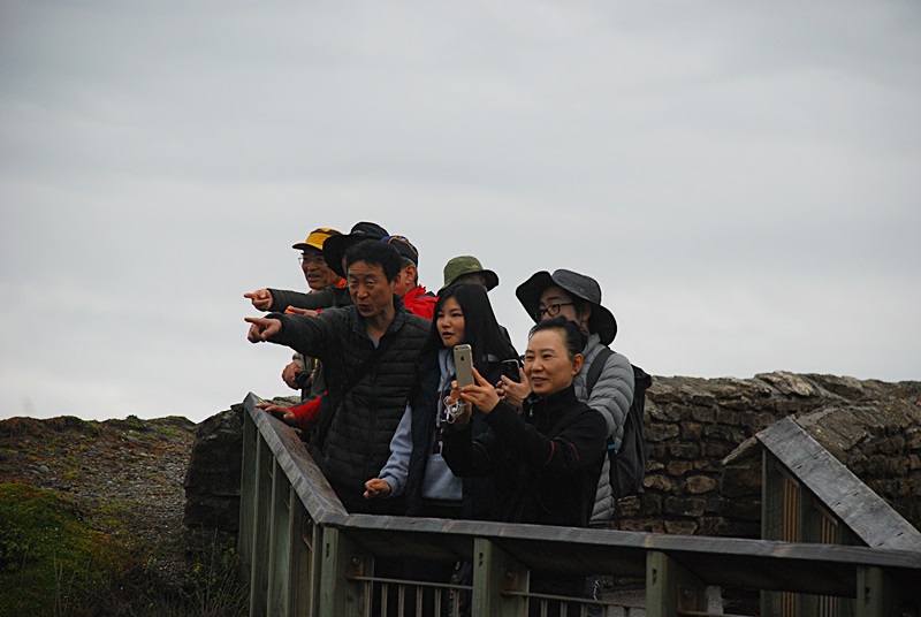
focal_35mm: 202
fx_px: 5188
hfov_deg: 10.1
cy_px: 308
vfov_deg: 6.8
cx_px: 460
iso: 400
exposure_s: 1/400
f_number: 5.6
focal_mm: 135
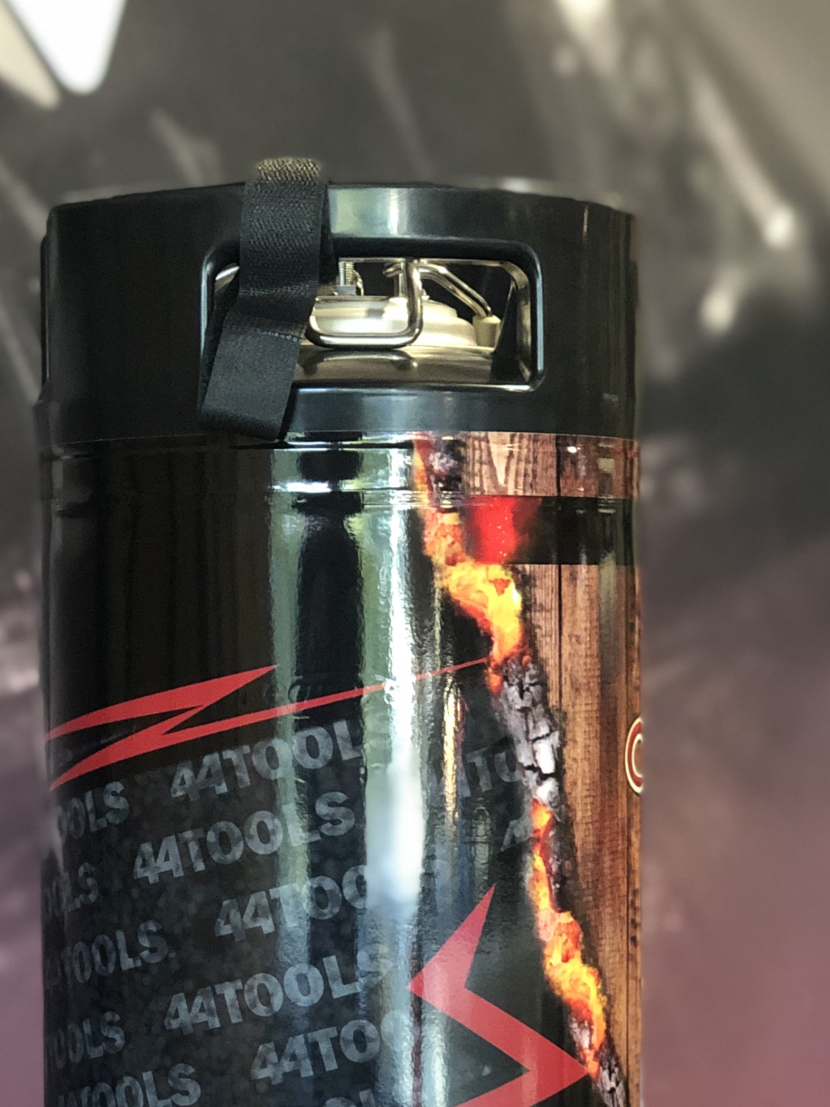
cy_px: 941
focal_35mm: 100
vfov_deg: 19.4
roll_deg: +0.2
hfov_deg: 14.8
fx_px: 3198
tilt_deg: -5.4
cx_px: 323
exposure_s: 1/17
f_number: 2.4
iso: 160
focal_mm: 6
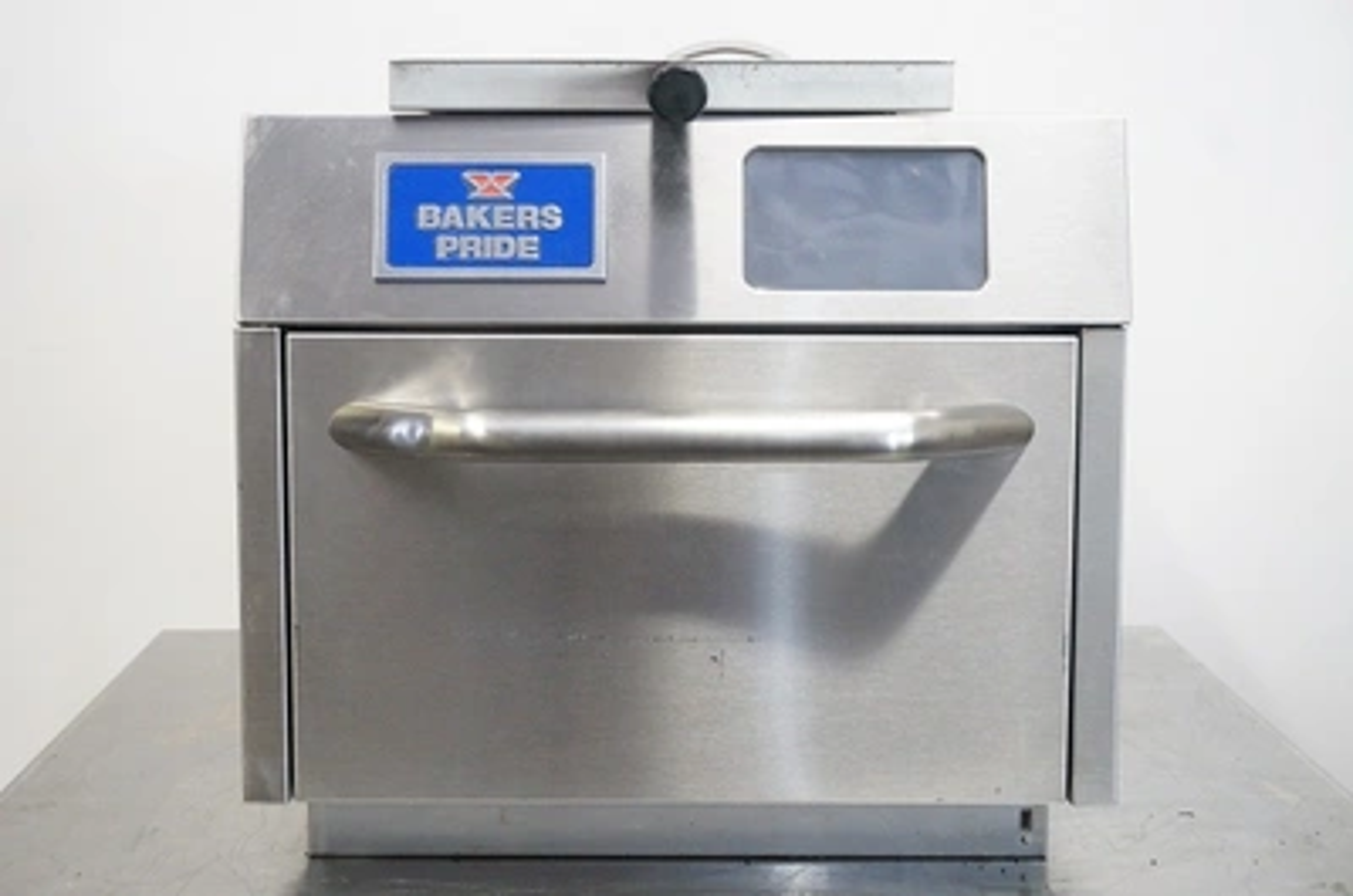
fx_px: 2025
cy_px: 448
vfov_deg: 25.0
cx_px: 676
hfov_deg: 36.9
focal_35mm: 54
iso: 3200
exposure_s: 1/50
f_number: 5.6
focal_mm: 36
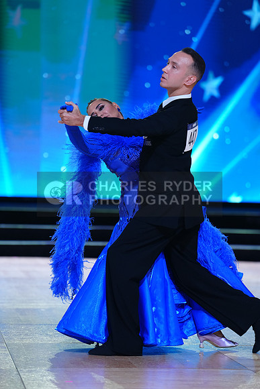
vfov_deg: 15.2
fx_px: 1462
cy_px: 194
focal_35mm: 135
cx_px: 130
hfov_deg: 10.2
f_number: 2.8
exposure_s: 1/500
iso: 800
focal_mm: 135
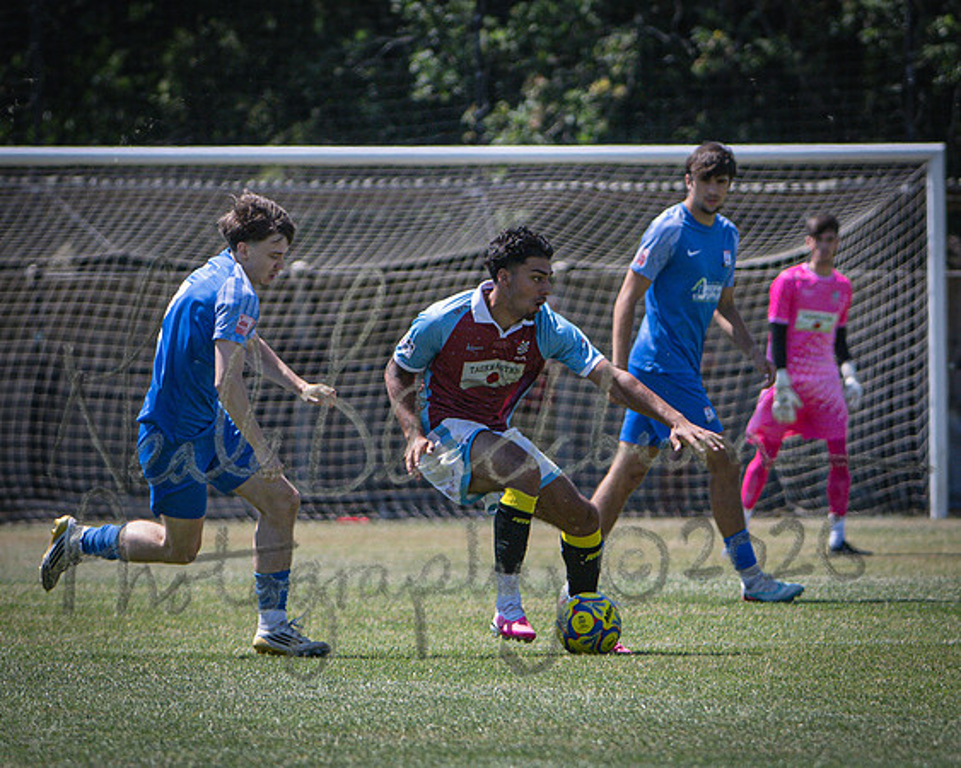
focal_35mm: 552
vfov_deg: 2.8
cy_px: 384
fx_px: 15705
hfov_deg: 3.5
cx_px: 539
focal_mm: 200
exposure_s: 1/2500
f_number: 4
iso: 400
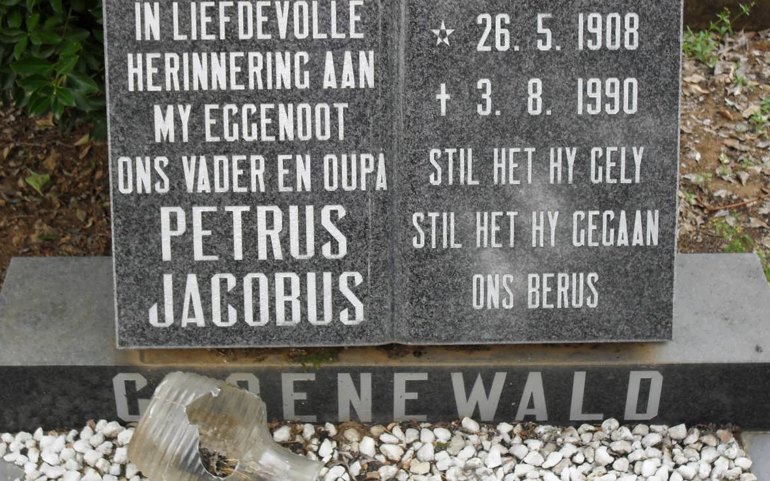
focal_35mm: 71
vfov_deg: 18.3
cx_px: 382
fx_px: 1490
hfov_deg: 29.0
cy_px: 198
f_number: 4.6
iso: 100
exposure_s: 1/90
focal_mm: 11.7
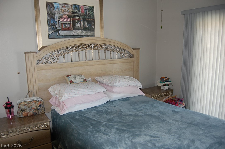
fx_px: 169
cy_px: 74
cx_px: 112
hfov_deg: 67.4
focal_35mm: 27
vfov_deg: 47.8
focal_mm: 18
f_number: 3.5
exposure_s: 1/60
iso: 400
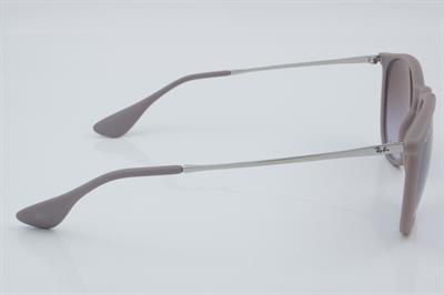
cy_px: 148
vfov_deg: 20.1
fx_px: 832
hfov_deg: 29.9
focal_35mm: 68
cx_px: 222
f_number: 32
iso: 100
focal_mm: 45
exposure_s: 1/4
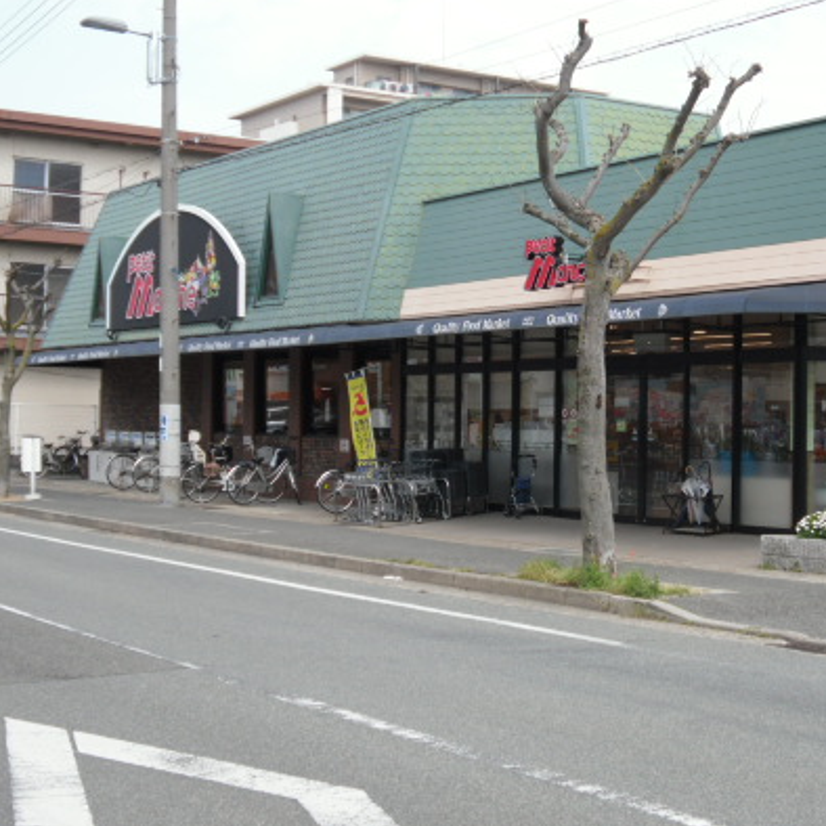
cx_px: 535
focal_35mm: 66
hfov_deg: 26.0
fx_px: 1782
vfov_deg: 26.1
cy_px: 405
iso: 64
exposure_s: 1/250
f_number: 4.3
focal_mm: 8.2
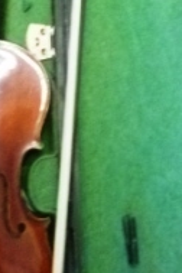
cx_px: 61
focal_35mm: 74
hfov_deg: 18.4
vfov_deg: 27.2
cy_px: 90
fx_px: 561
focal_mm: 5.4
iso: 800
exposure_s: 1/25
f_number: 2.9
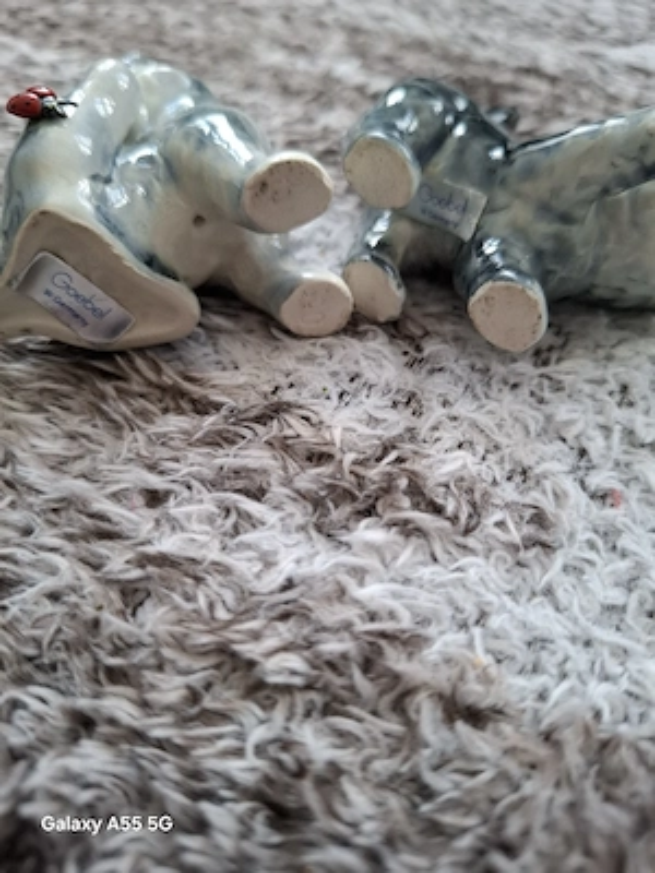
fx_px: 580
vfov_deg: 73.9
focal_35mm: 23
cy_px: 436
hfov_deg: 58.9
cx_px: 328
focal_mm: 5.54
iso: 200
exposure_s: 1/50
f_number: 1.8
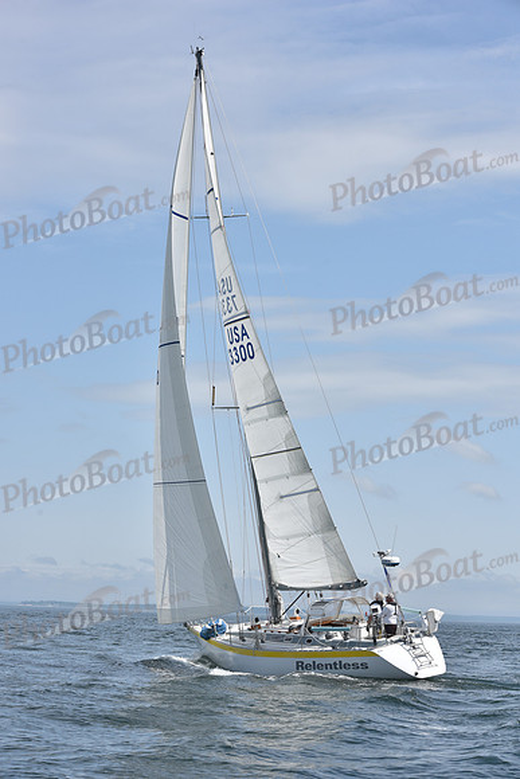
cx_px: 260
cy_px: 390
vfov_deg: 28.8
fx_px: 1516
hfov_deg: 19.5
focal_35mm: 70
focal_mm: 70
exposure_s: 1/800
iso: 200
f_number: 9
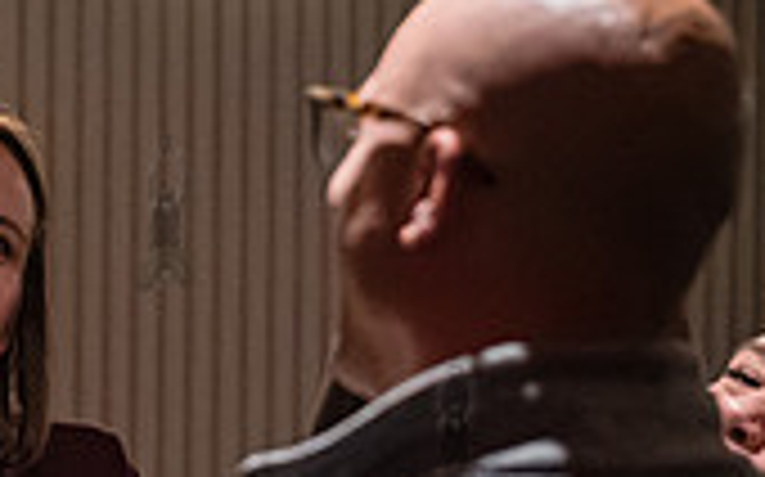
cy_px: 428
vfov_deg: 6.6
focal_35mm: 198
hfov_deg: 10.2
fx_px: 4125
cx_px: -418
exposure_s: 1/160
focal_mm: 56
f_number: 2.8
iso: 16000
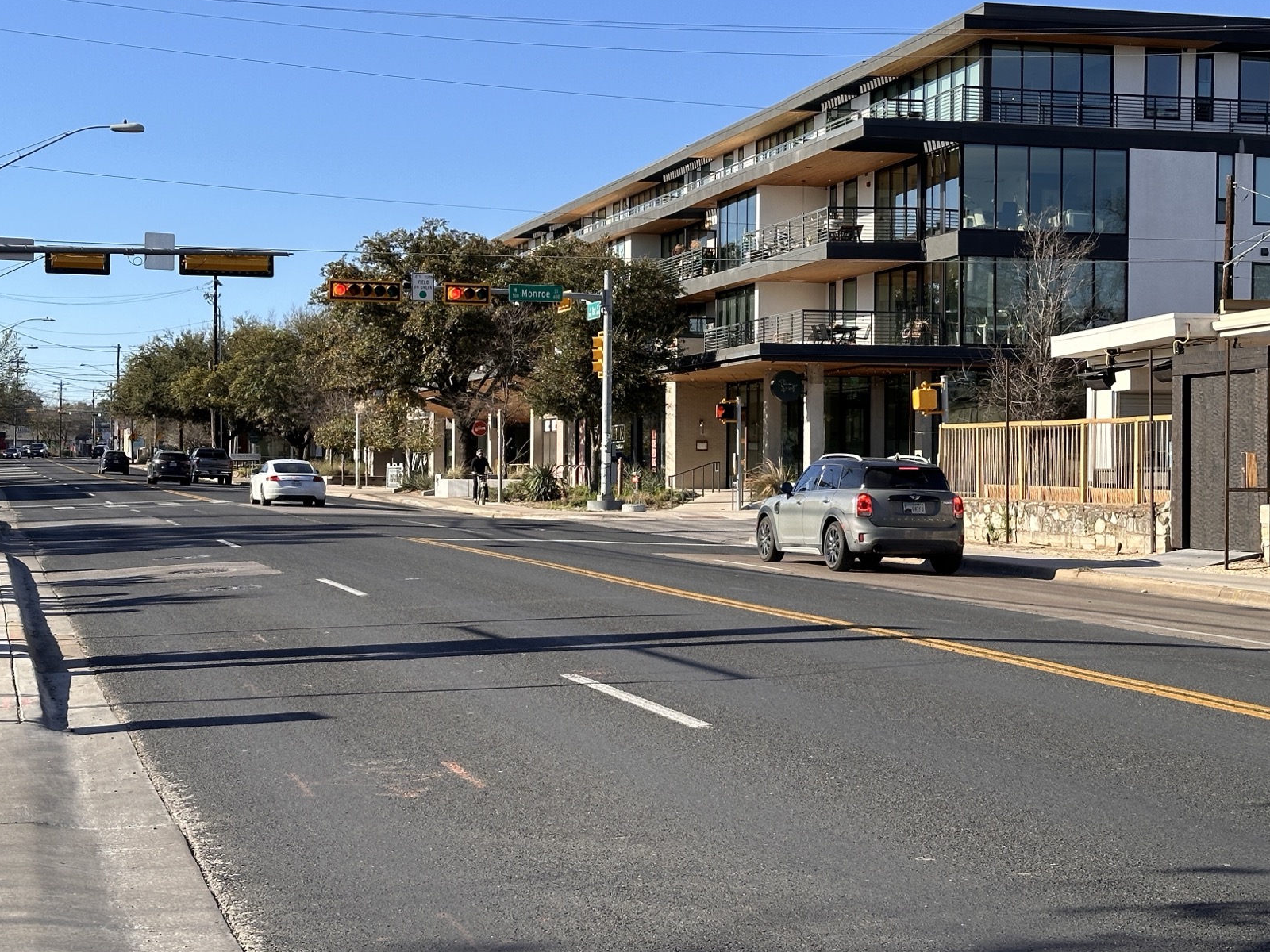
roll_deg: -0.8
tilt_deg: +0.7
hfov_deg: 32.2
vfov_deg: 24.4
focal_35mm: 60
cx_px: 612
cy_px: 463
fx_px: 2201
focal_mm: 6.86
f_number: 1.78
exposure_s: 1/2597
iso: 64
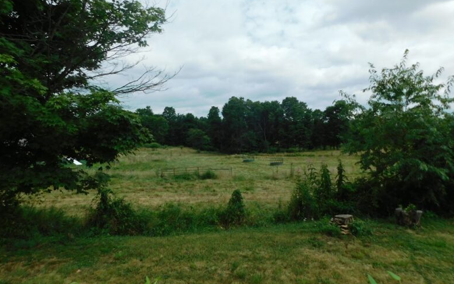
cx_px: 229
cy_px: 132
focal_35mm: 25
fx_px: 309
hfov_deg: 72.5
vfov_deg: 49.3
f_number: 6
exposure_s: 1/500
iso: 125
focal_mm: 4
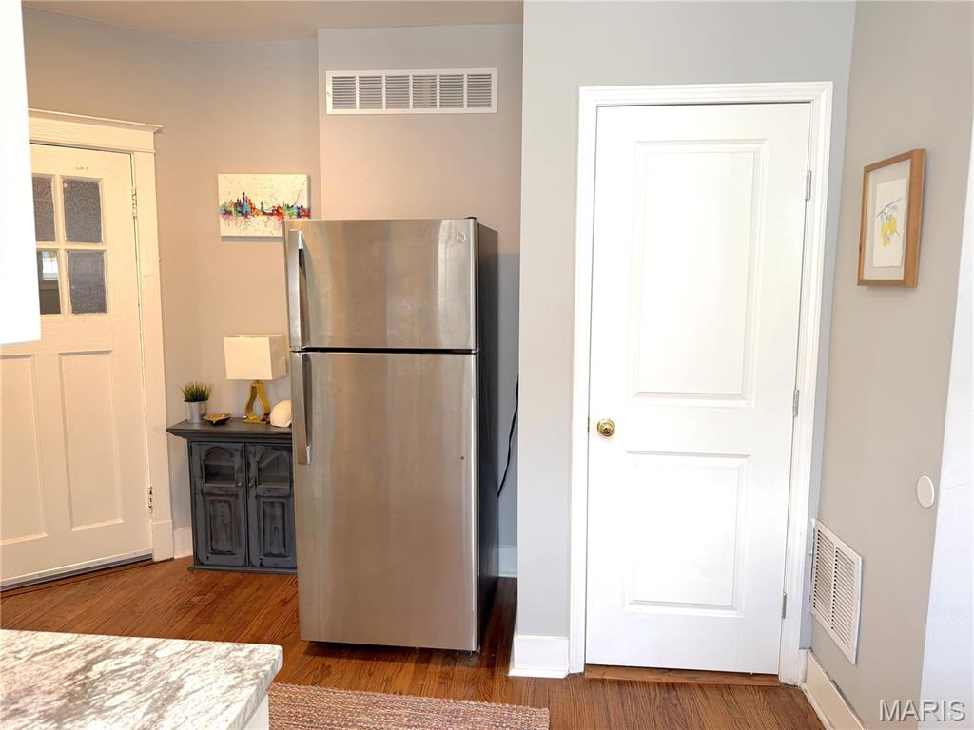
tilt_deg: -6.5
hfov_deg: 71.6
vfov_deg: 56.8
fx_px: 675
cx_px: 487
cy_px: 365
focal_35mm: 24
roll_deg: -0.1
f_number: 1.78
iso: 125
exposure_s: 1/121
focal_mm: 6.76
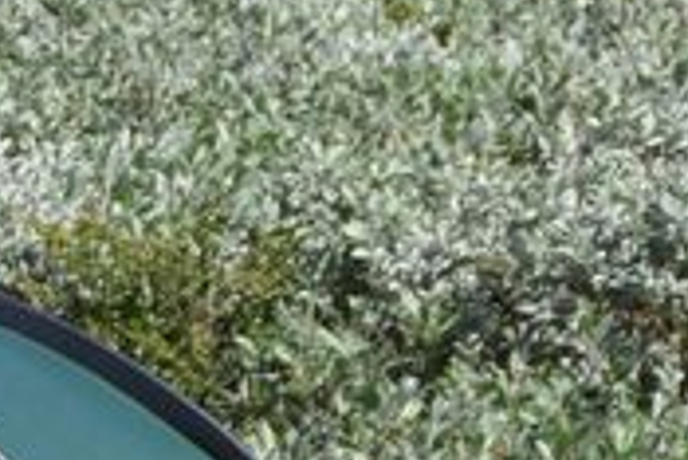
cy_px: 879
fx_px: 18055
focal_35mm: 944
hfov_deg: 2.2
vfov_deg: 1.5
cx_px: -908
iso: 800
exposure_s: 1/1250
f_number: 9
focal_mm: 92
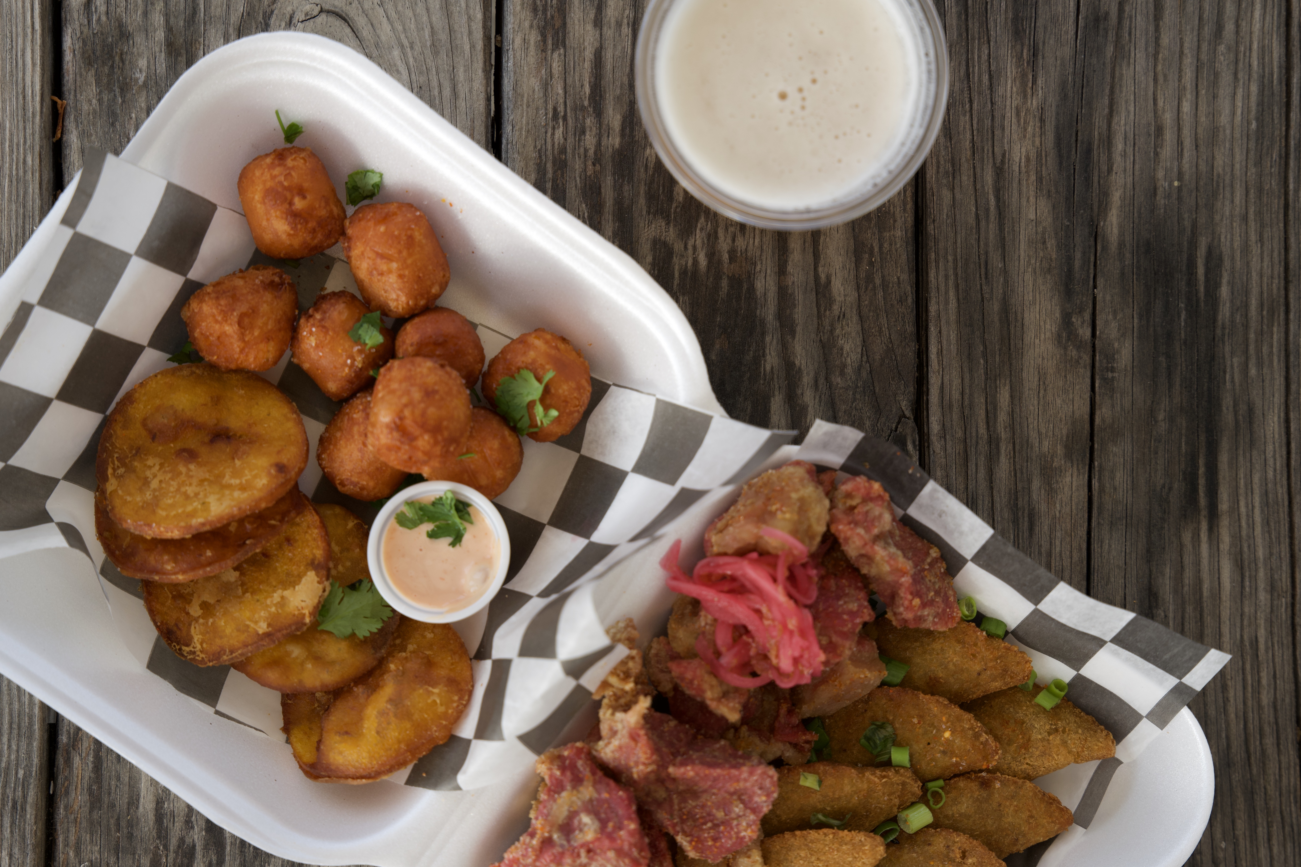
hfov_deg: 26.6
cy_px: 434
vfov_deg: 17.9
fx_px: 2754
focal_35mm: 76
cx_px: 650
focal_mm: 50.8
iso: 125
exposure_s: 1/160
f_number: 3.2
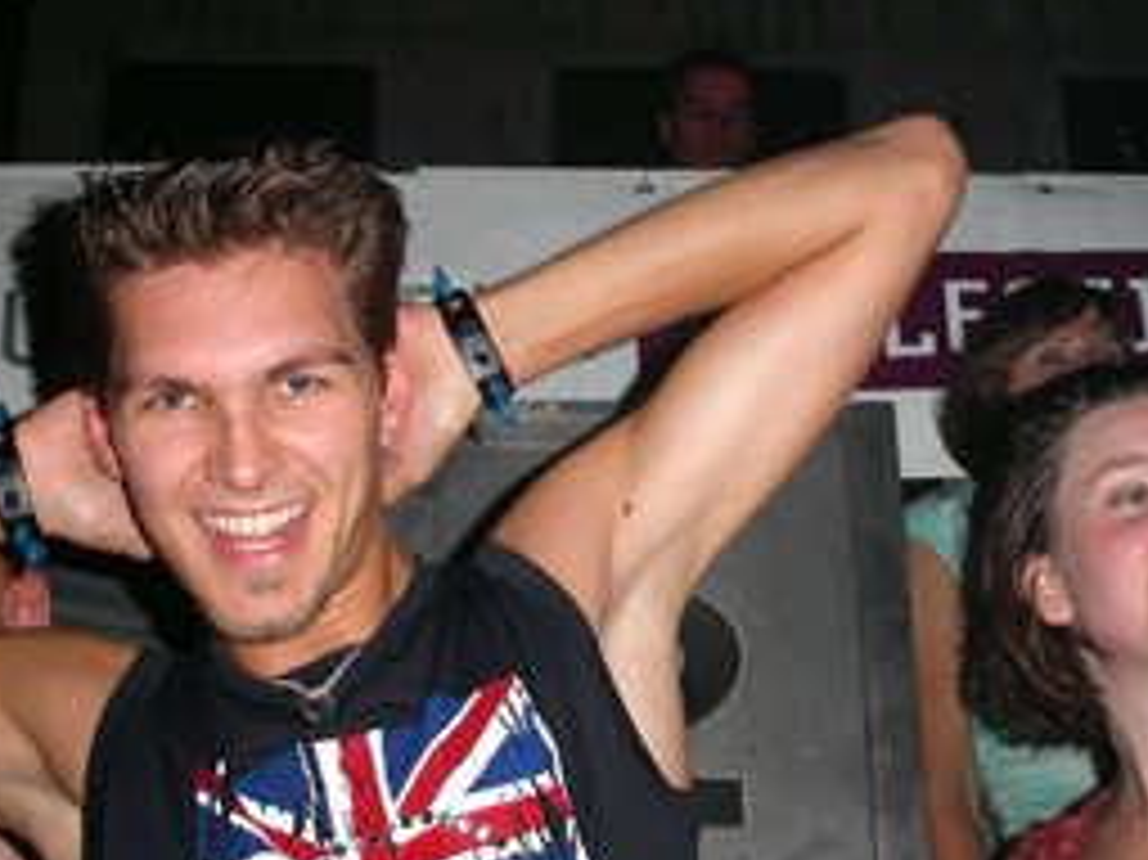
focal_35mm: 60
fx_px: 1989
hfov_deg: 32.2
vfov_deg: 24.4
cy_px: 369
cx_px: 619
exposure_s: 1/30
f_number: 2.8
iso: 100
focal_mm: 7.8
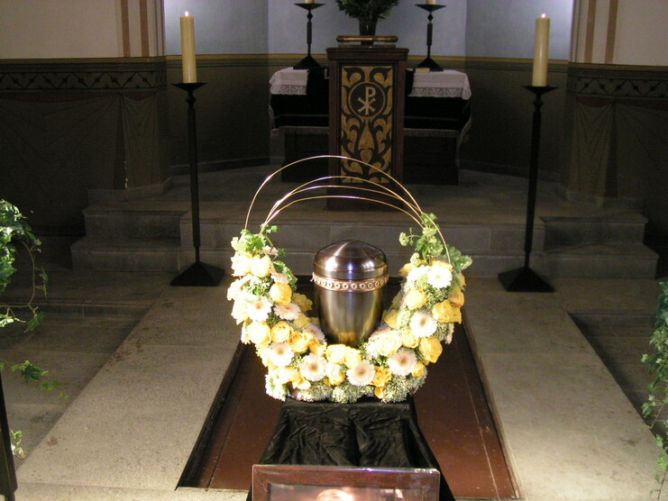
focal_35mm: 38
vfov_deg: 37.7
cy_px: 250
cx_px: 334
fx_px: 733
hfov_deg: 49.0
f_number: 2.8
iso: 200
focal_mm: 5.8
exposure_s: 1/40
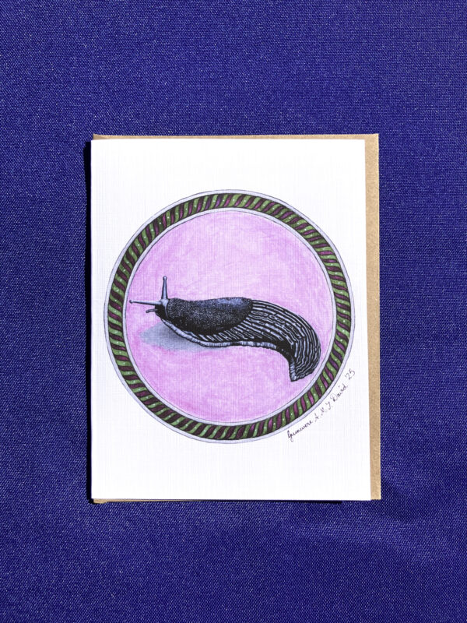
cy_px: 312
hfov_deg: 49.7
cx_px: 234
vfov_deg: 63.4
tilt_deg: -82.2
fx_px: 504
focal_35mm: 28
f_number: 1.8
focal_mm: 3.99
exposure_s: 1/8130
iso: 32
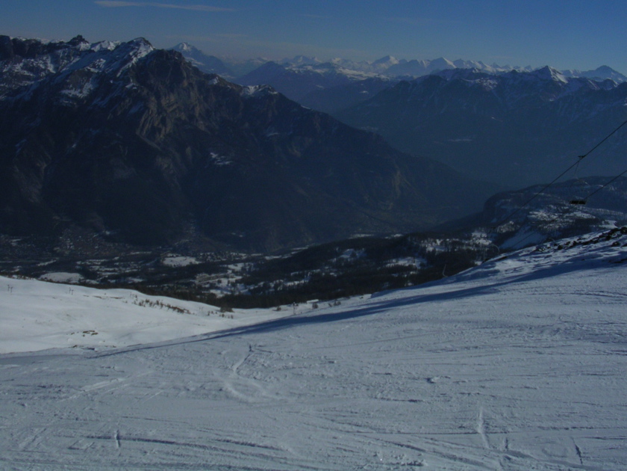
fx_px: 688
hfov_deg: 49.0
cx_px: 314
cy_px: 236
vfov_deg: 37.7
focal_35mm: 38
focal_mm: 5.8
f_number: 5.6
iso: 50
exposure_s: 1/1587
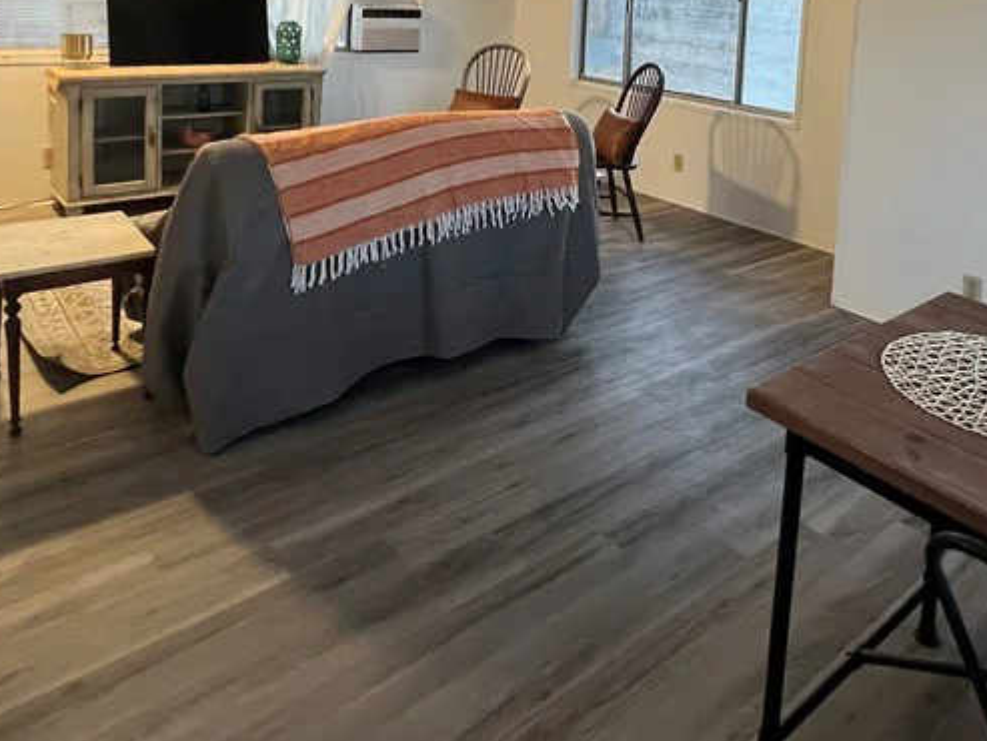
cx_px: 611
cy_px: 52
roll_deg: -2.6
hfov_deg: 64.5
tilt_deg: -5.6
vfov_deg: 45.7
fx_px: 770
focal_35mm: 27
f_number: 1.8
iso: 400
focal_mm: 1.57
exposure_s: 1/60
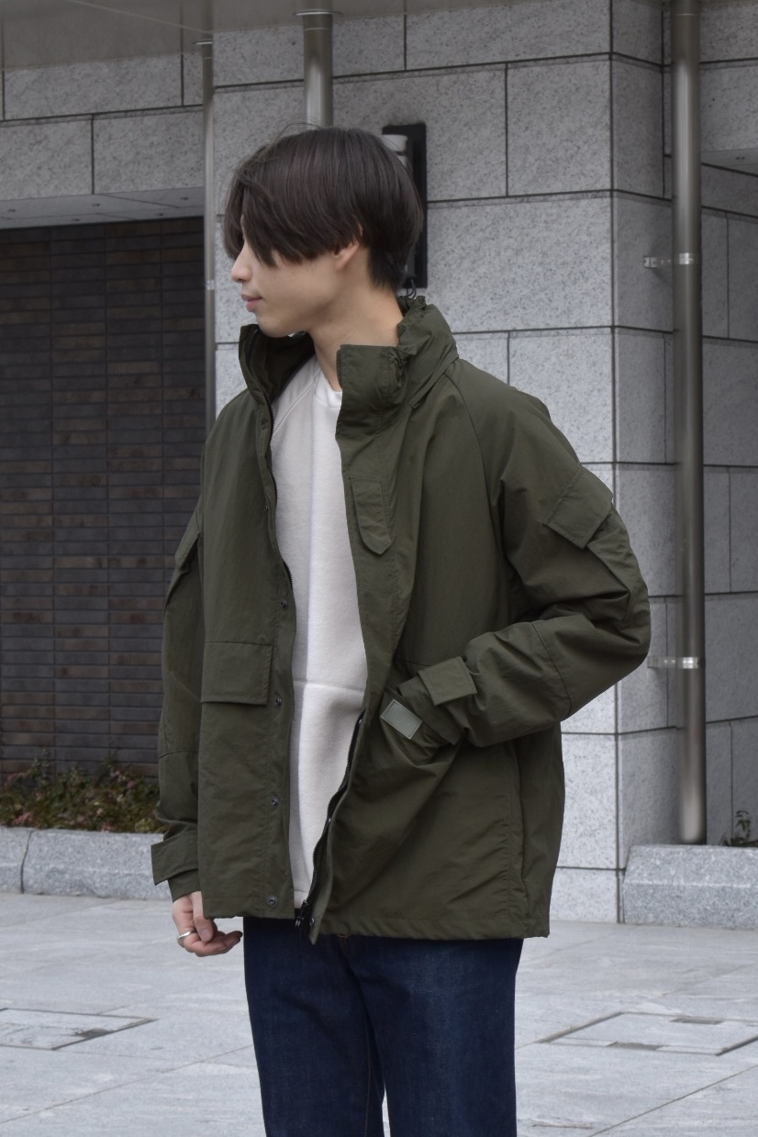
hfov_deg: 16.6
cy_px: 568
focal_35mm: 82
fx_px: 2605
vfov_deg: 24.6
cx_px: 379
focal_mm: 55
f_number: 13
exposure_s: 1/80
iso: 400
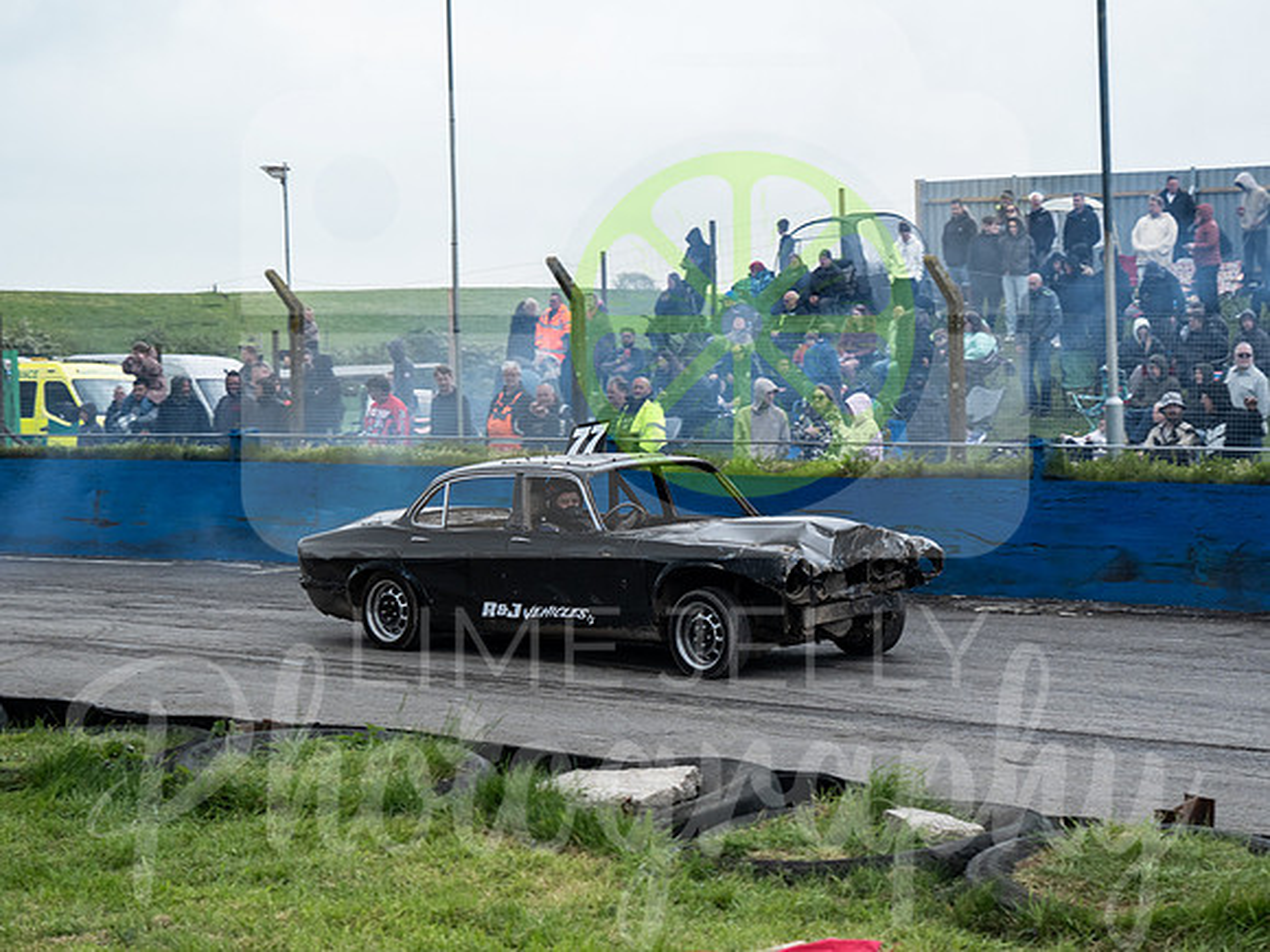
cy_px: 493
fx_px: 3162
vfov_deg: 17.1
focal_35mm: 86
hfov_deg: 22.7
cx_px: 706
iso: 160
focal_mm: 34
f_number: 4
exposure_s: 1/250
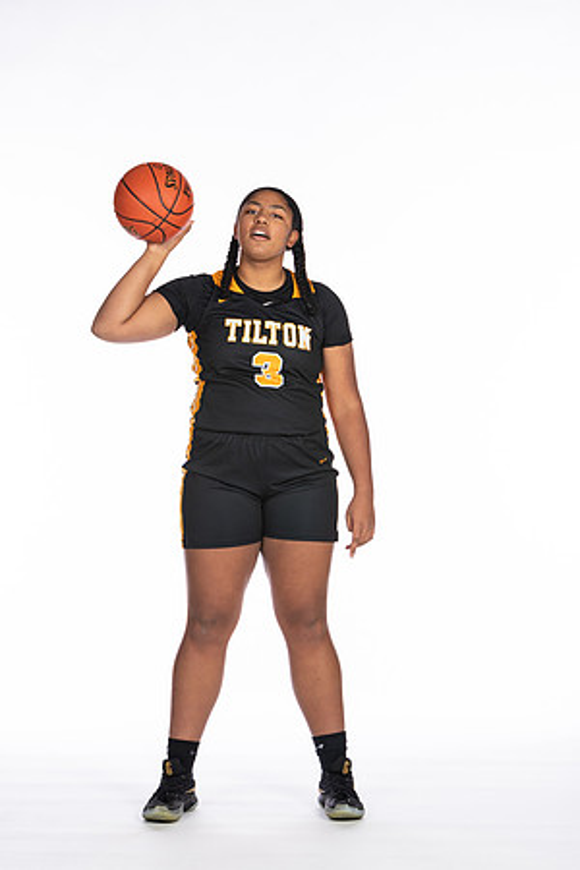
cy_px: 435
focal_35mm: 105
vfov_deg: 19.5
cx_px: 290
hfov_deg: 13.0
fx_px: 2537
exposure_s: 1/100
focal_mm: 70
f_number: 5
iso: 100
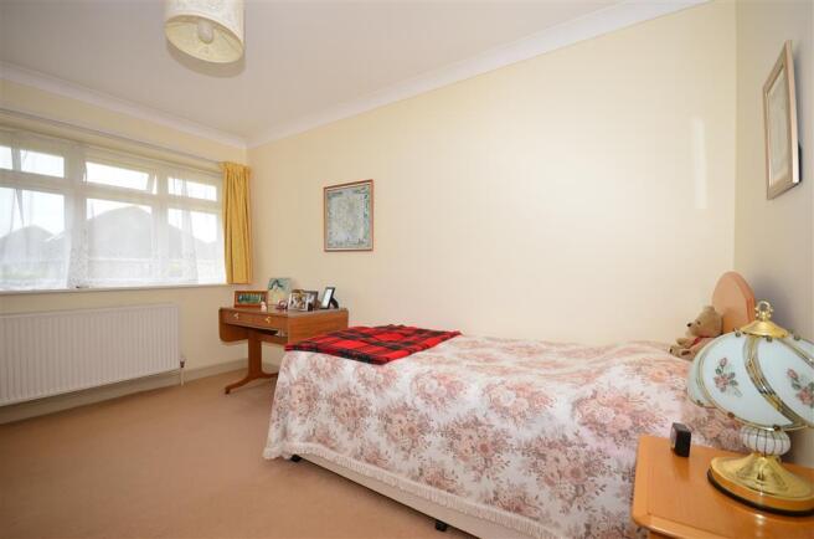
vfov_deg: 77.0
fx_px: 338
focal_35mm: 15
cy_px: 270
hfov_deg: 100.5
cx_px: 407
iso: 200
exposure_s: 1/30
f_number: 6.3
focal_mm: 10
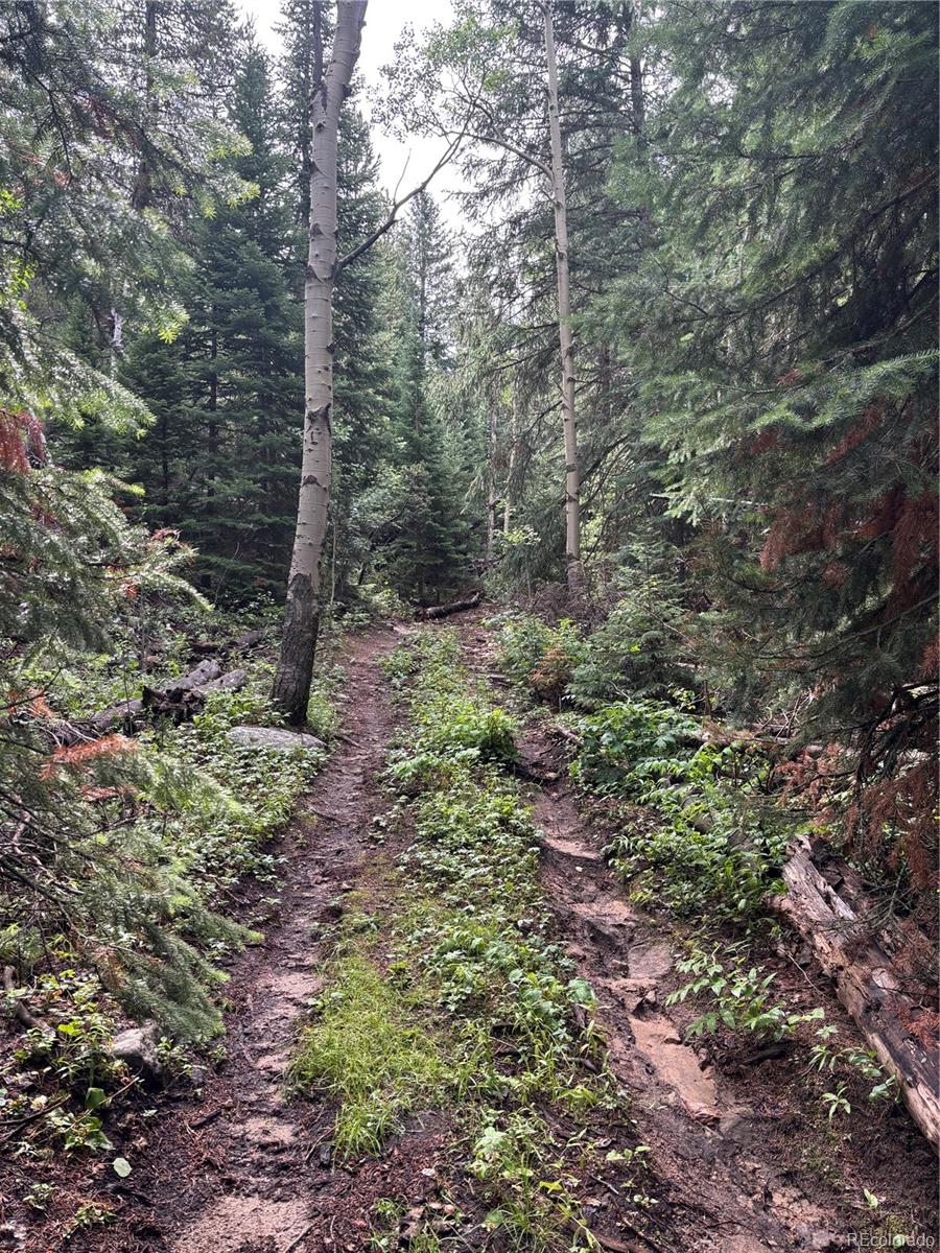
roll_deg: +0.1
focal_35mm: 26
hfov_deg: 53.1
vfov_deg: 67.3
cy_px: 626
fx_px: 941
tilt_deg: +2.6
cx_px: 470
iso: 50
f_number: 1.6
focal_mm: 5.96
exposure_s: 1/189
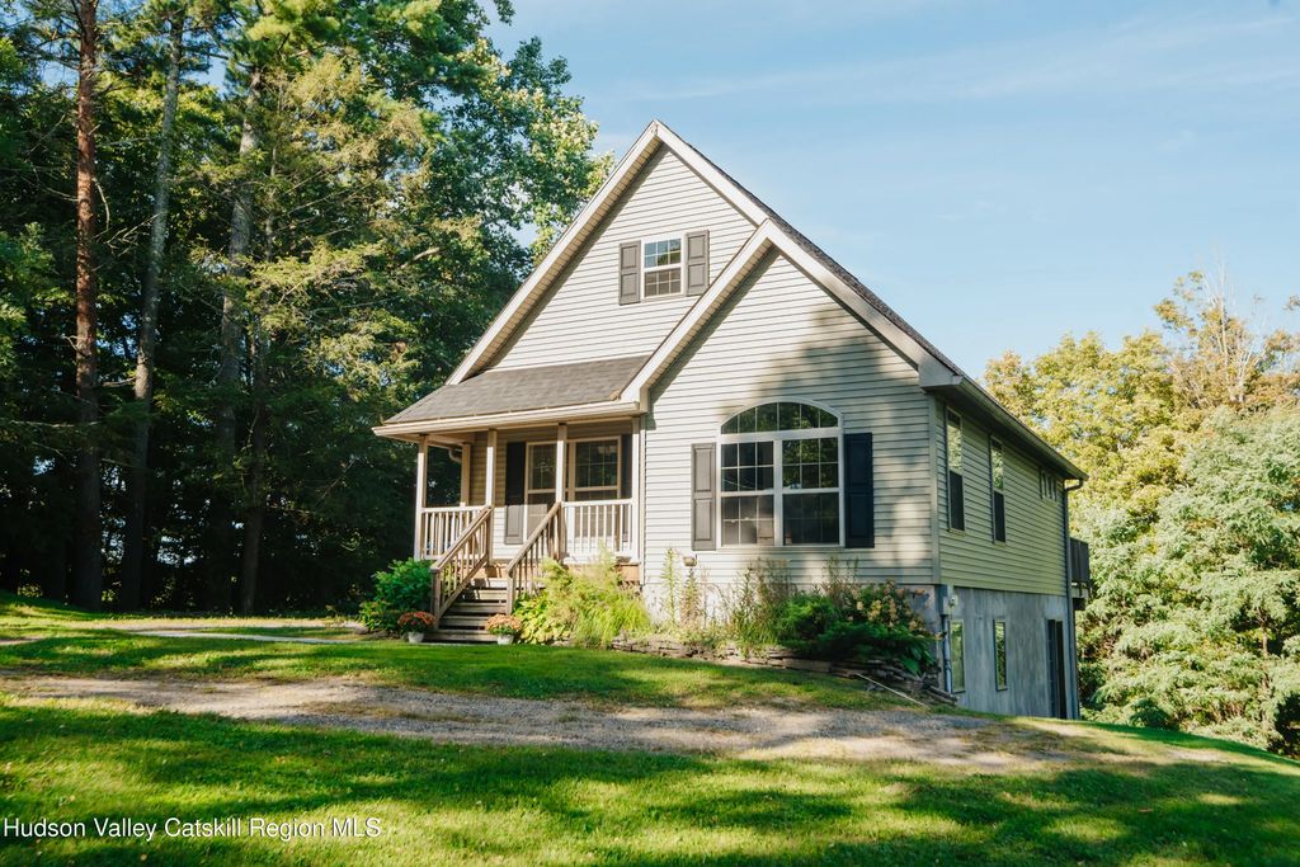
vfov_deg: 42.3
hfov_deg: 60.3
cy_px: 434
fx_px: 1120
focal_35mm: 31
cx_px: 650
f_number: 7.1
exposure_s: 1/200
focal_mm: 31
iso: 250
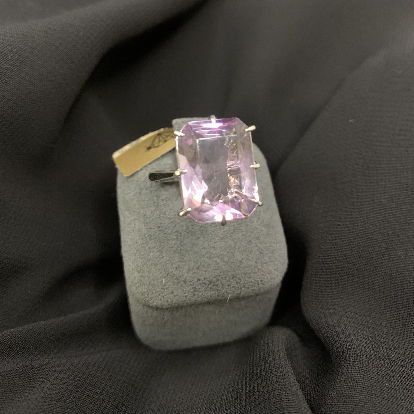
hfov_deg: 52.5
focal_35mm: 31
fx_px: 419
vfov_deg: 52.0
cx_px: 205
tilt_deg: -46.4
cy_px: 155
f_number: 1.8
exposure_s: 1/19
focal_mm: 4.25
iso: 640
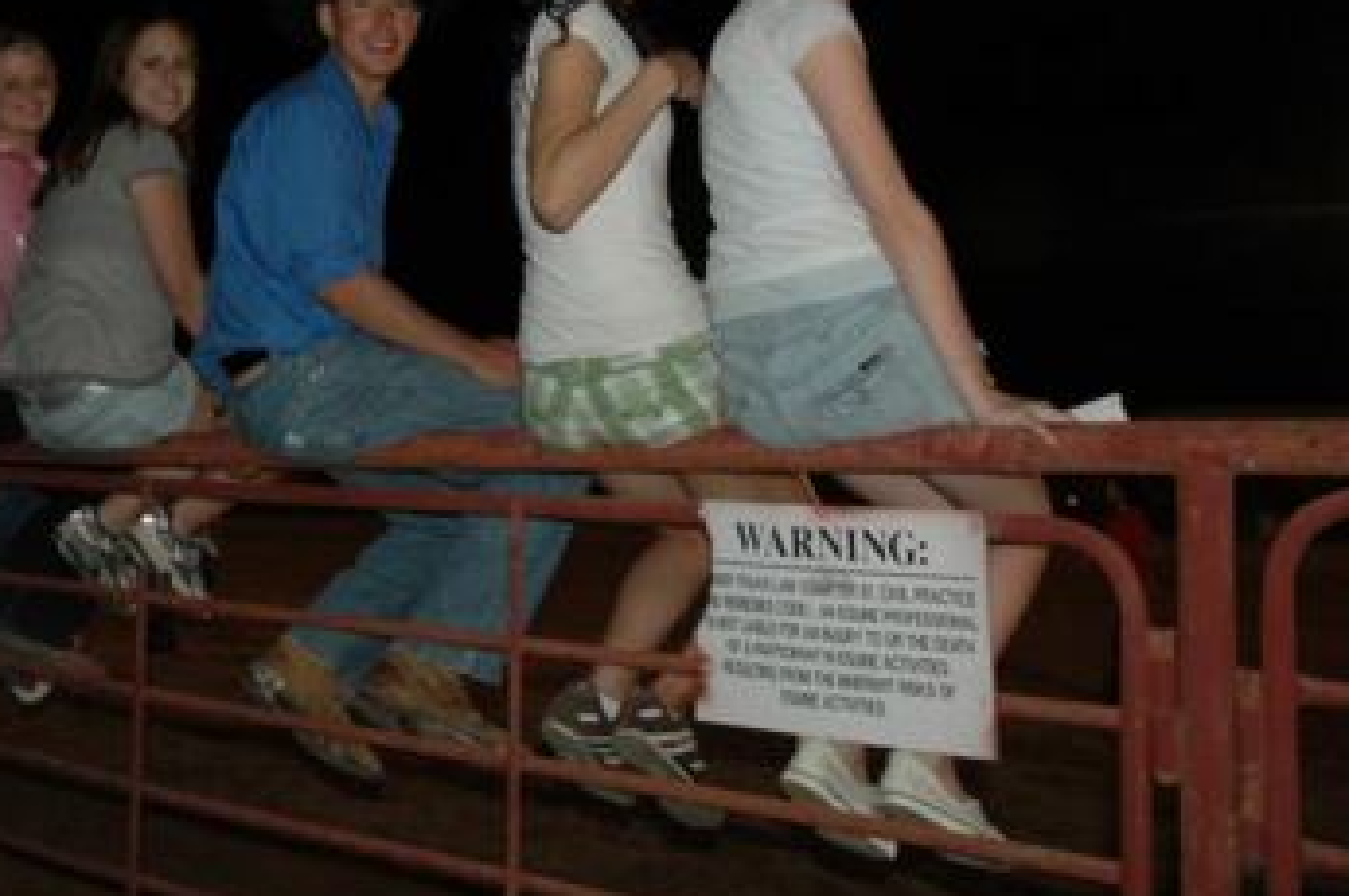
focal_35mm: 50
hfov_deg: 38.3
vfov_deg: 26.7
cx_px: 292
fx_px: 1872
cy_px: 247
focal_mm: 18
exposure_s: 1/60
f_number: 3.5
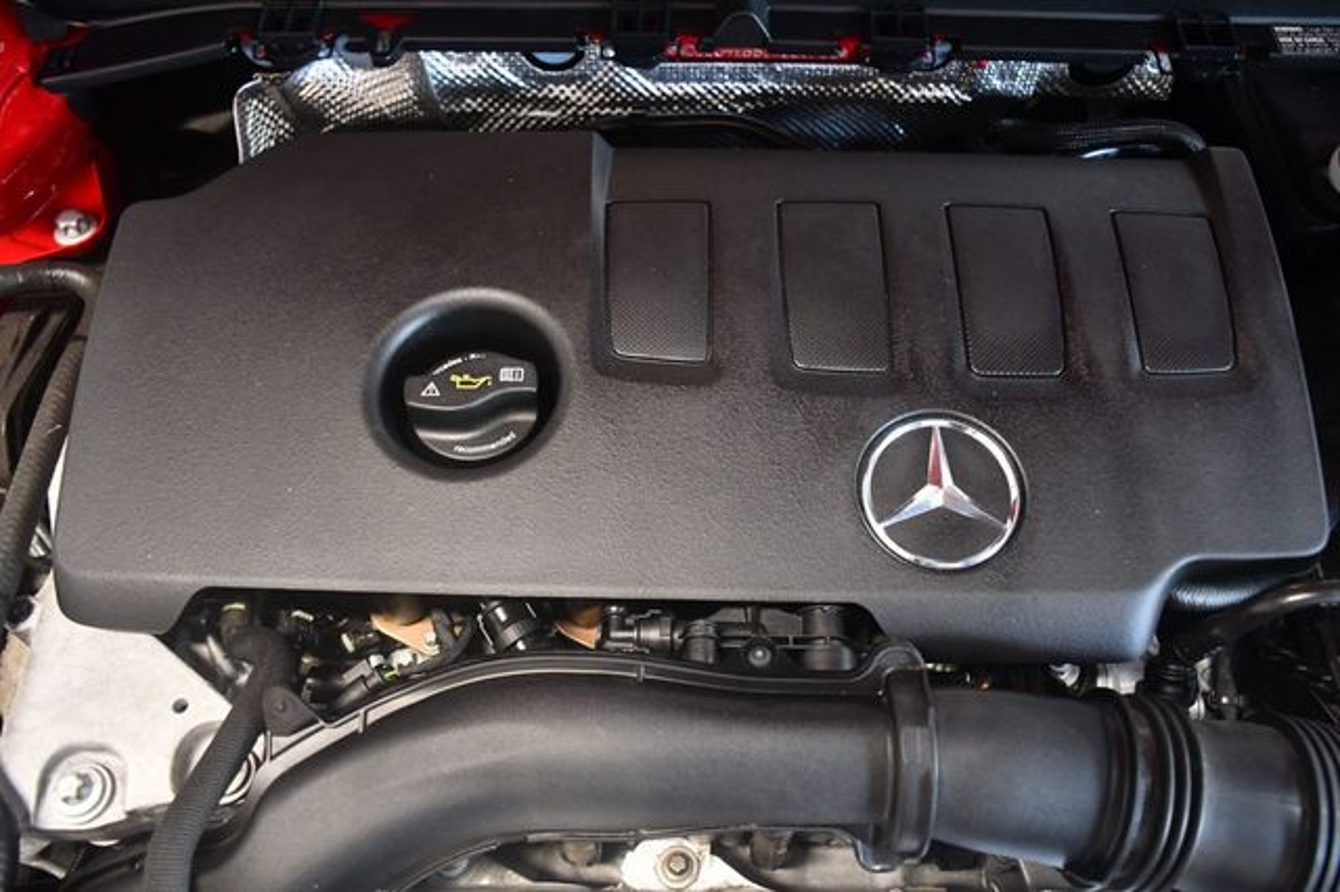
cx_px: 670
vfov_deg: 43.6
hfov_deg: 62.0
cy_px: 446
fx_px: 1116
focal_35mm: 30
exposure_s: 1/60
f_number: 3.5
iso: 3600
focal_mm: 20
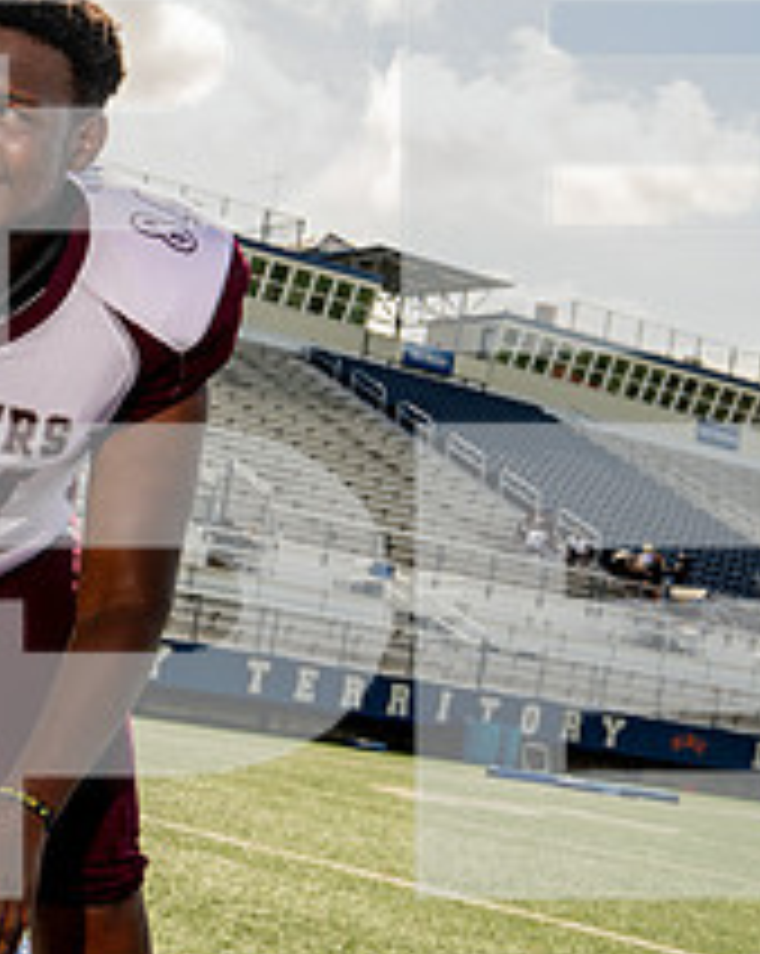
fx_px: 2029
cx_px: -211
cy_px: 664
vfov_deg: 26.2
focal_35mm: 72
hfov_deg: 19.6
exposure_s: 1/500
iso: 100
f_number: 5.6
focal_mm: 28
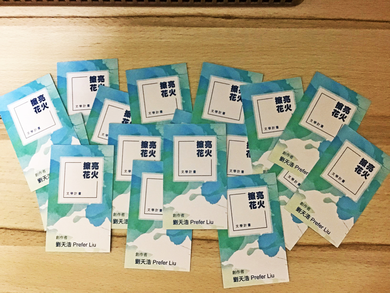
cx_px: 195
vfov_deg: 45.4
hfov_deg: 58.4
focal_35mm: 31
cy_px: 146
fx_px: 349
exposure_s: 1/17
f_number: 2.4
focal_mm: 3.3
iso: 200
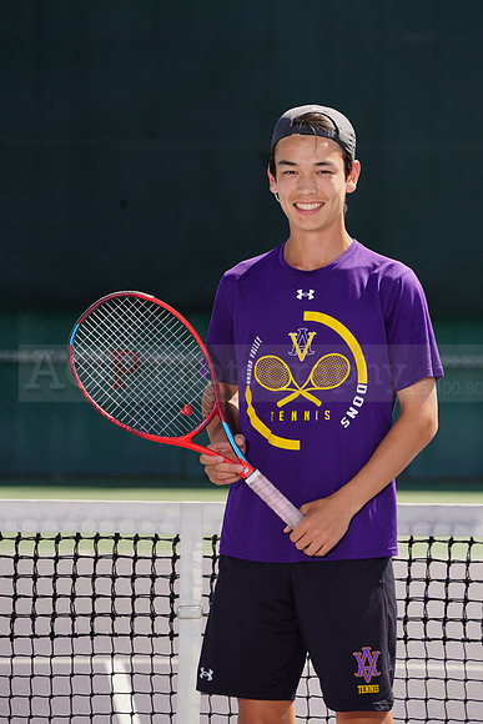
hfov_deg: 4.8
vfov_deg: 7.2
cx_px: 242
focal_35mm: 288
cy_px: 362
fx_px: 5792
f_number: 9
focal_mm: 288
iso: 100
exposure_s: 1/250
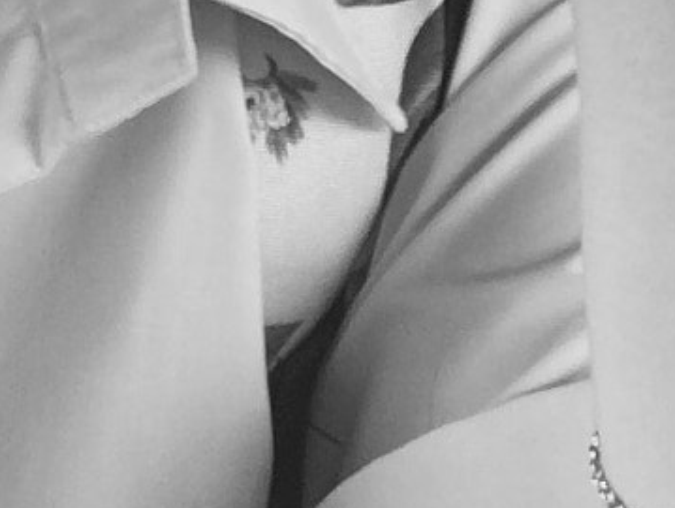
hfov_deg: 14.3
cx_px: 280
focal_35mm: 138
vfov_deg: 10.1
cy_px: -461
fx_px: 2694
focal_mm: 2.65
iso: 32
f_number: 2.2
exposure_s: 1/25
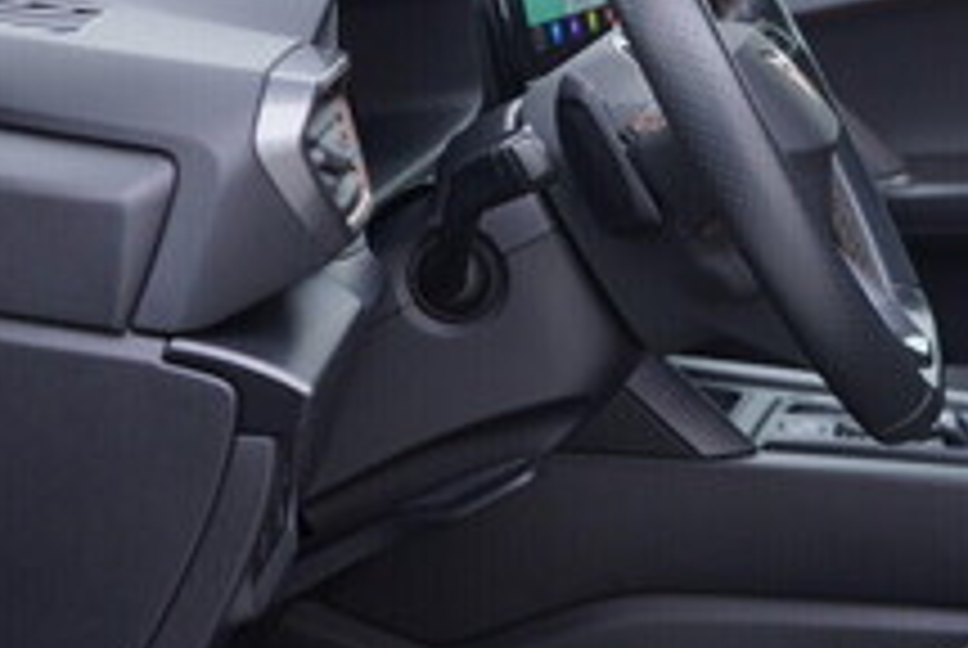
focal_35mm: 92
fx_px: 2477
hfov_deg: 21.1
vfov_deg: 14.7
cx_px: 1054
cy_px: 61
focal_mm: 24
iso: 125
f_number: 2.8
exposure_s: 1/40
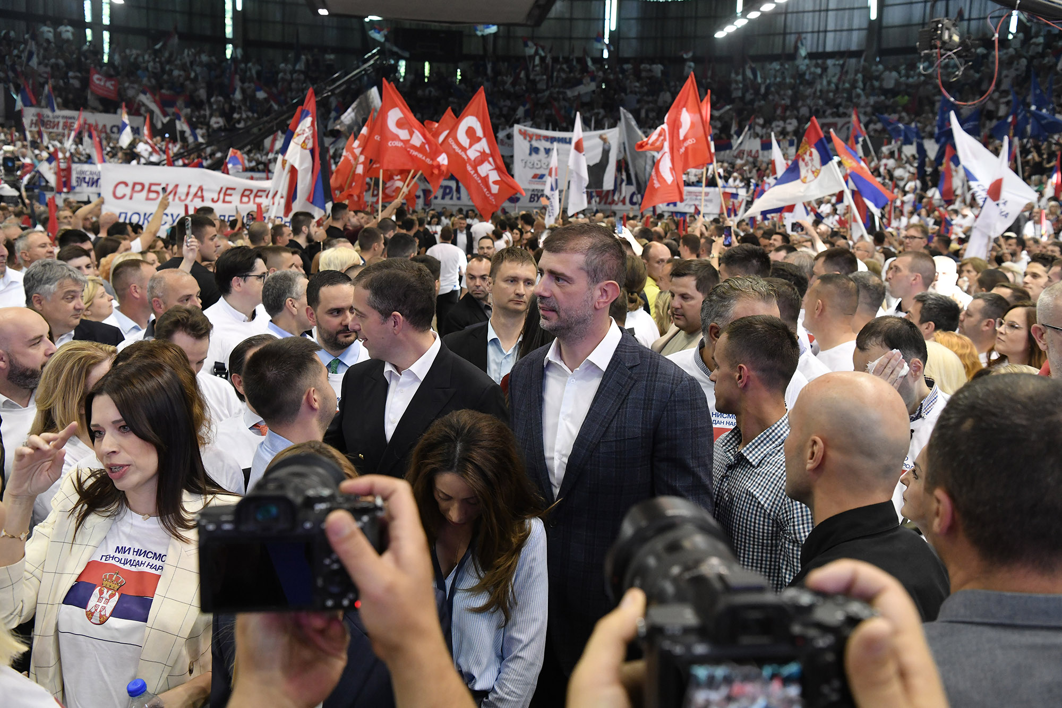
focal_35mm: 32
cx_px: 531
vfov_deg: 41.1
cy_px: 354
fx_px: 944
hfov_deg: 58.7
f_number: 5
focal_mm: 32
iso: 2500
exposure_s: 1/250
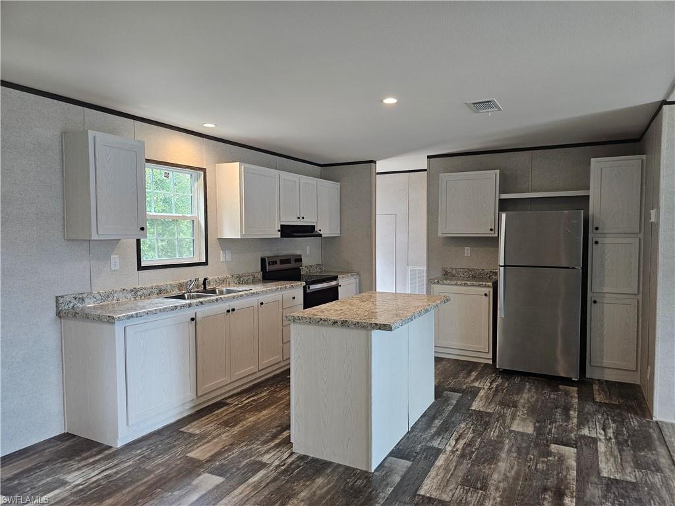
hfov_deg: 73.9
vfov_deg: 58.9
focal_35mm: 23
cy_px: 253
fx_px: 448
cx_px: 338
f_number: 1.7
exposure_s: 1/120
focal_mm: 6.3
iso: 320
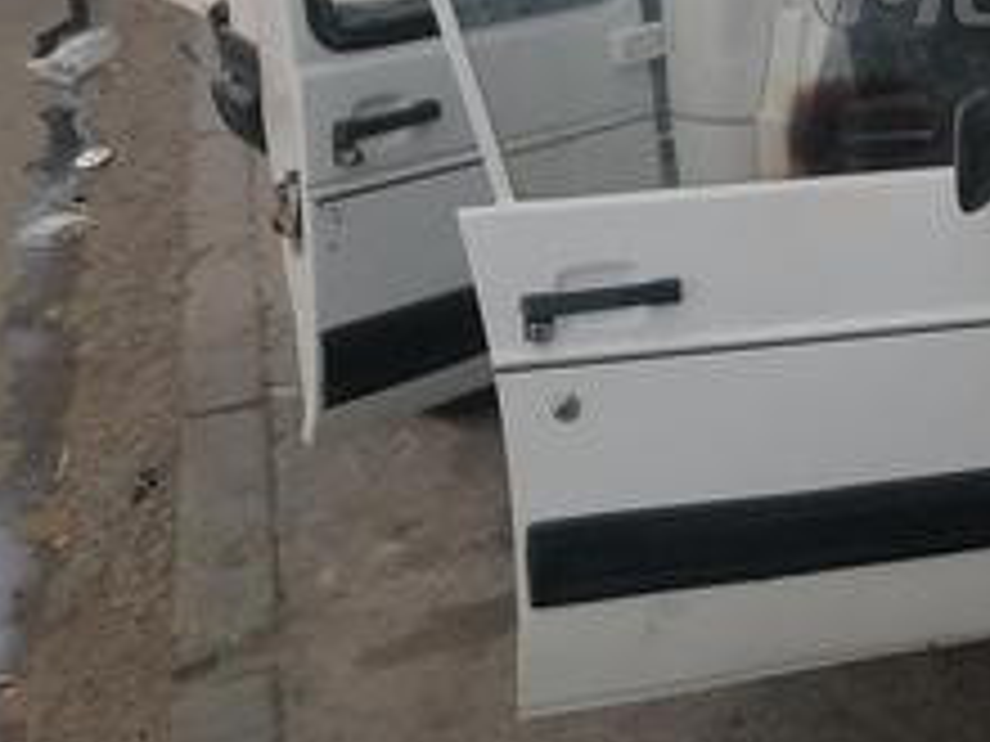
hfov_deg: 23.1
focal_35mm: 77
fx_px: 2202
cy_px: -65
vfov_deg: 18.4
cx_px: 1206
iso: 50
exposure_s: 1/972
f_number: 1.8
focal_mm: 3.95
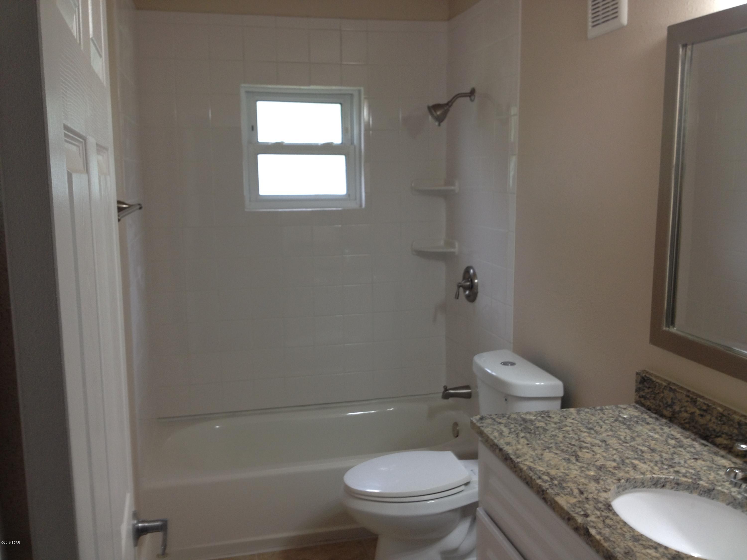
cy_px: 280
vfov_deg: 40.7
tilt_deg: -8.1
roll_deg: +0.2
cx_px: 374
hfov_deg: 52.6
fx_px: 755
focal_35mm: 35
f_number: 2.4
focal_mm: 4.28
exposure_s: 1/20
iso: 50
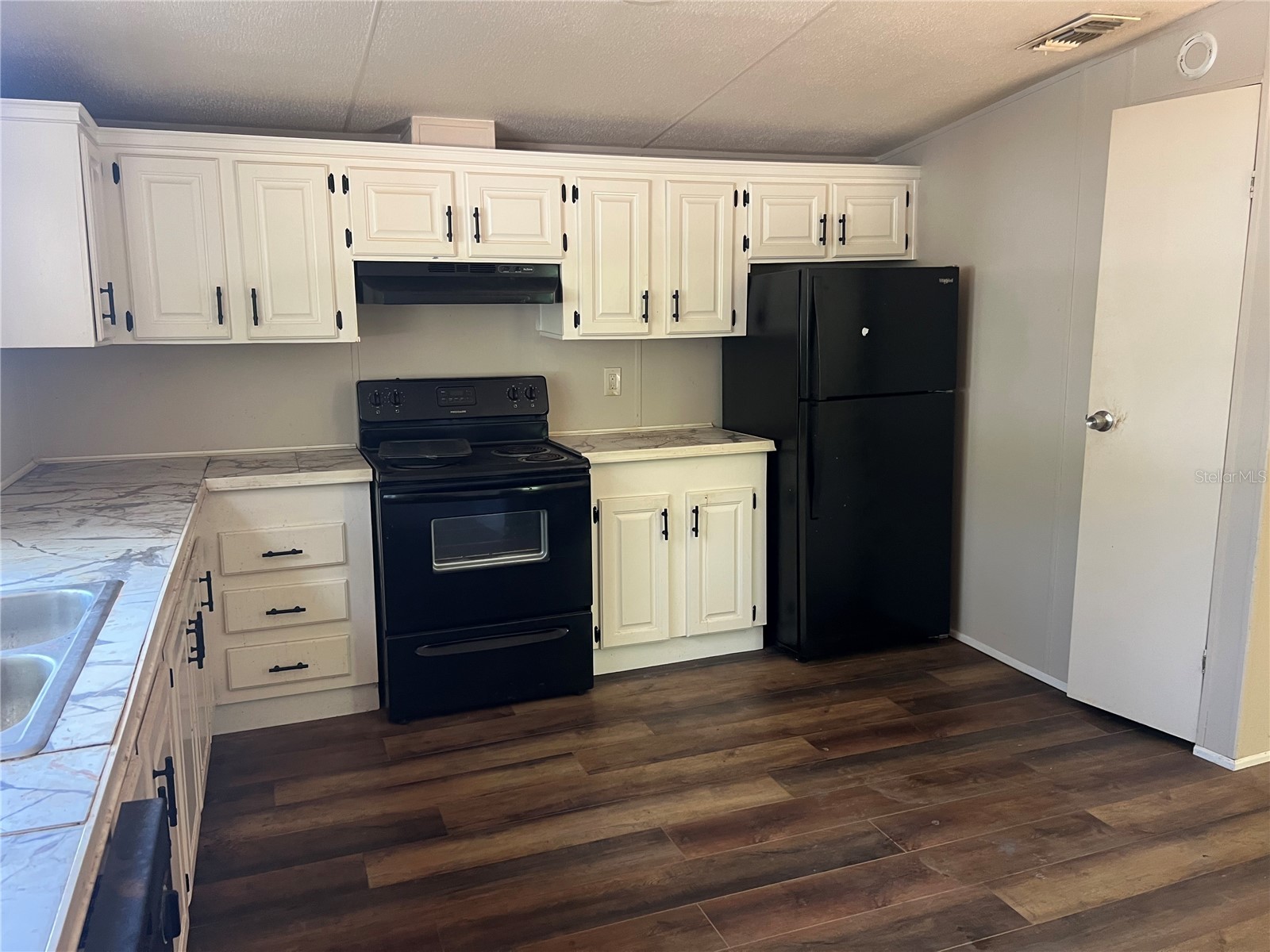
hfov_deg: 67.3
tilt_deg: -10.2
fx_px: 954
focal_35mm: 26
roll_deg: +0.2
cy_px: 476
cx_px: 635
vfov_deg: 53.1
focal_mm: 5.7
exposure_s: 1/60
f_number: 1.5
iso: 160
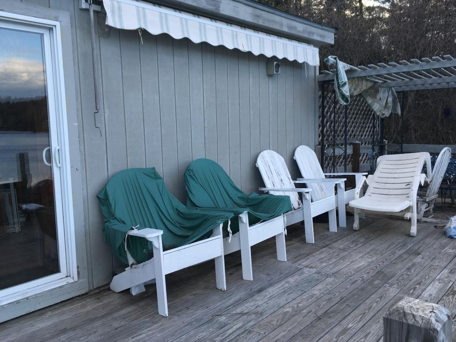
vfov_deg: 45.4
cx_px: 231
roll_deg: +0.9
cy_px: 168
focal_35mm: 31
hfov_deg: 58.4
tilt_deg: -6.5
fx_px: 408
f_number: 2.2
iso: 25
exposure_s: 1/232
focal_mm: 4.15
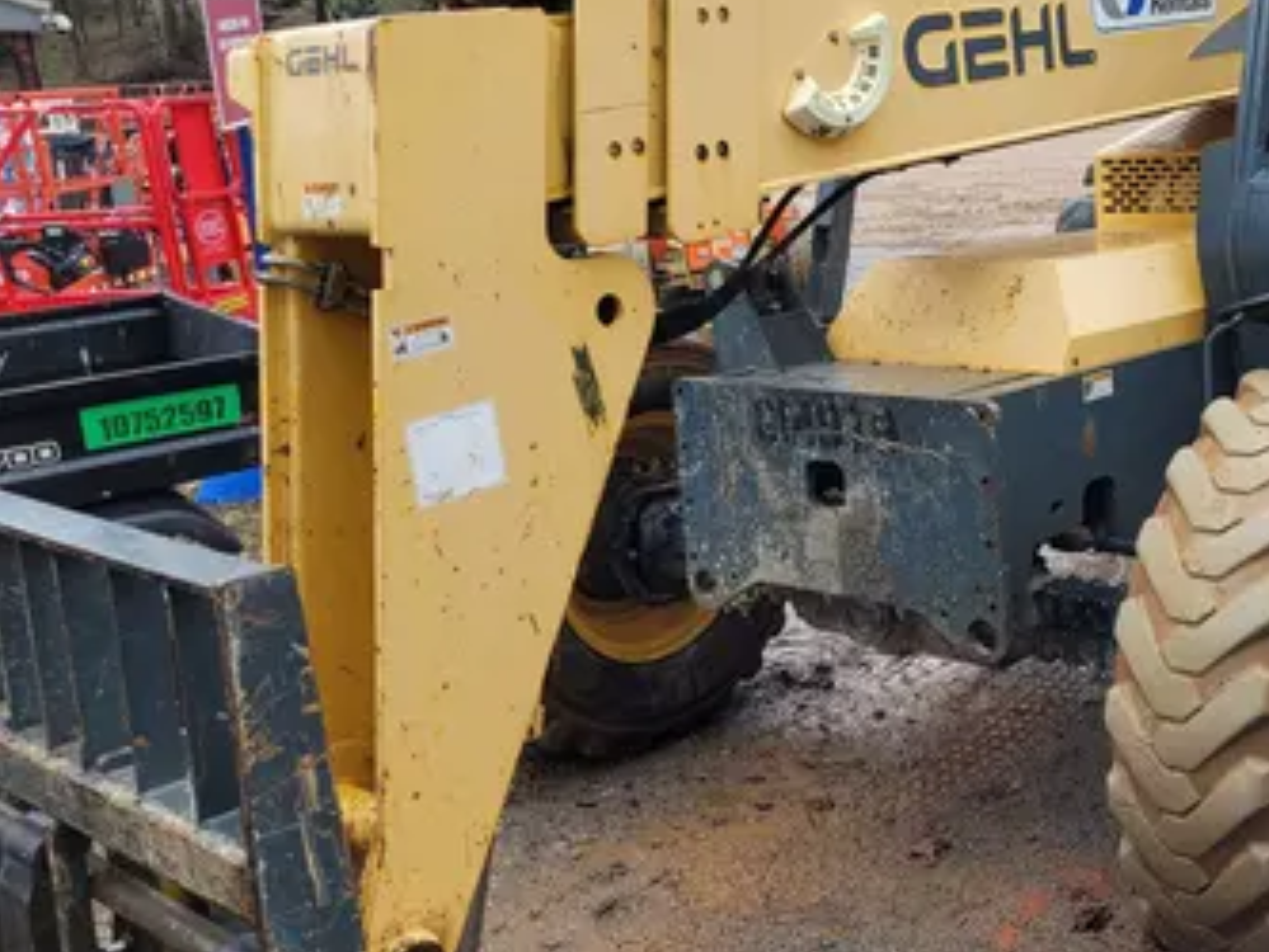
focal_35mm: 43
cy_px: 406
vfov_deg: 33.6
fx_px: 1577
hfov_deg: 41.6
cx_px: 1044
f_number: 1.8
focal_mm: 5.4
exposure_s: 1/120
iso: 40
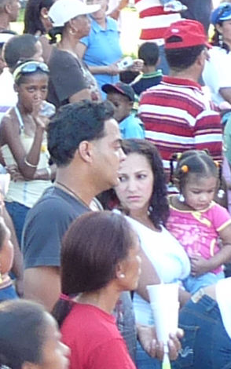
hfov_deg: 5.7
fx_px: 2325
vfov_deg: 9.0
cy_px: -52
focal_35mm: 231
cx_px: -31
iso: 100
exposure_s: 1/60
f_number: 2.8
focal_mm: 4.9
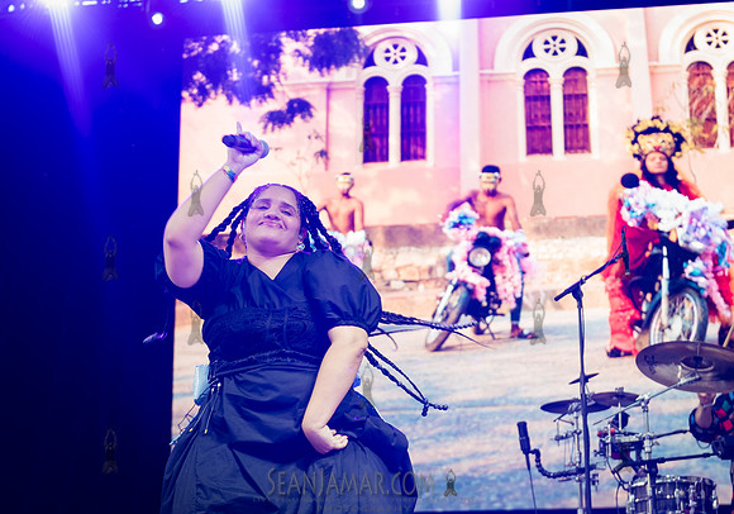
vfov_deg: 20.4
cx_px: 372
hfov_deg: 28.9
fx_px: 1424
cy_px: 275
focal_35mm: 69
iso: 400
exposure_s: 1/160
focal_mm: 58
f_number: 3.5
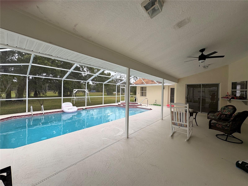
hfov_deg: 102.1
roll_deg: -1.3
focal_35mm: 14
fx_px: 100
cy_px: 93
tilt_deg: -1.0
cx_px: 124
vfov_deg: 85.7
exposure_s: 1/386
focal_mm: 2.22
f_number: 2.2
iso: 40
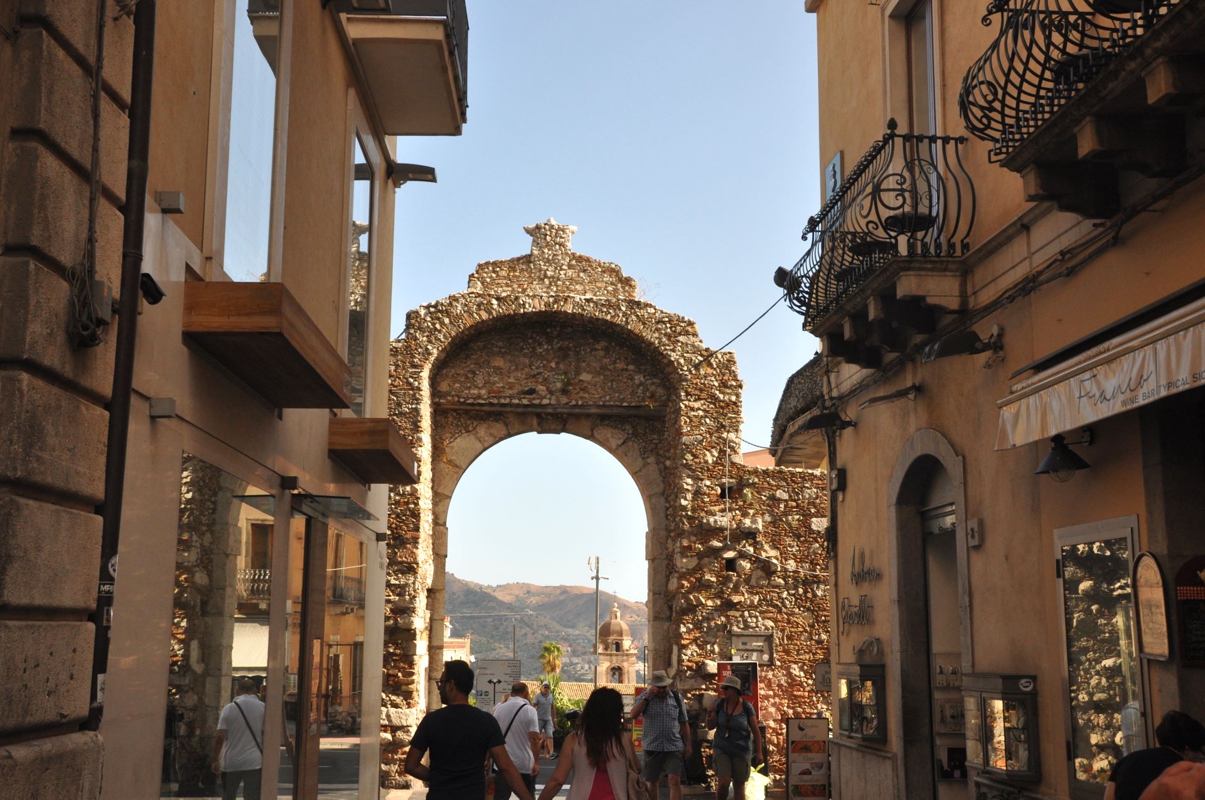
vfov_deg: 34.1
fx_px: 1304
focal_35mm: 39
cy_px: 400
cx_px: 602
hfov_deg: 49.6
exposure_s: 1/125
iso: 640
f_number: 11
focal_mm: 26
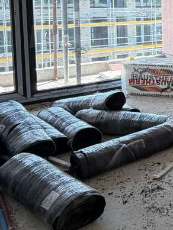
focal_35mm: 54
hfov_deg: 19.2
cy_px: 23
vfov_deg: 33.7
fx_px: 360
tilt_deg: -4.5
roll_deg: -0.5
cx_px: 326
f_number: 2.2
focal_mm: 2.22
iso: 50
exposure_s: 1/126
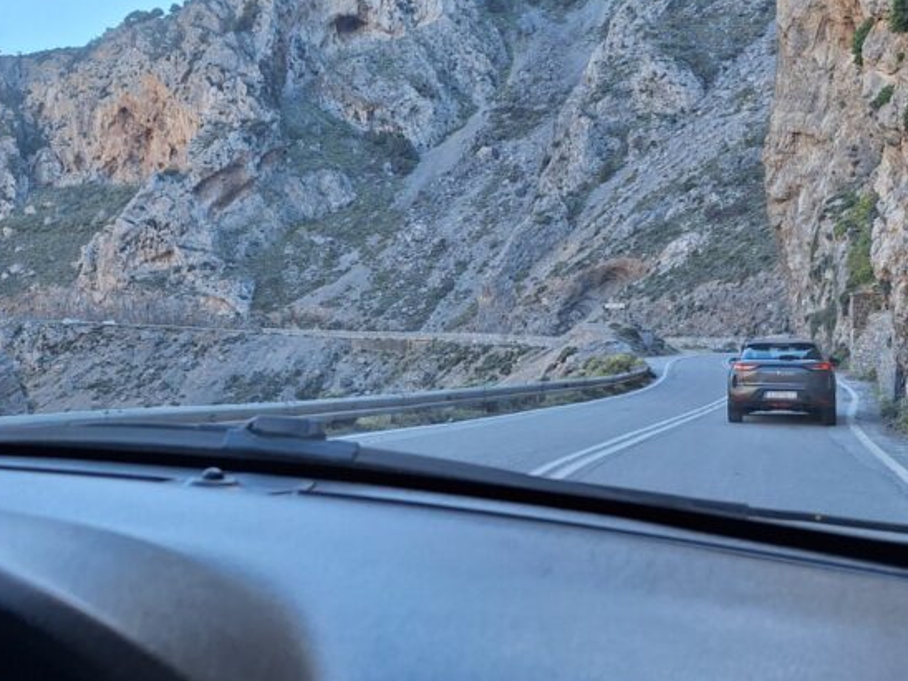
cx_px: 431
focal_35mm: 43
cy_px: 323
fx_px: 1128
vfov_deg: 33.6
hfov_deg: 43.8
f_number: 1.8
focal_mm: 5.54
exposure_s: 1/355
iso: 40
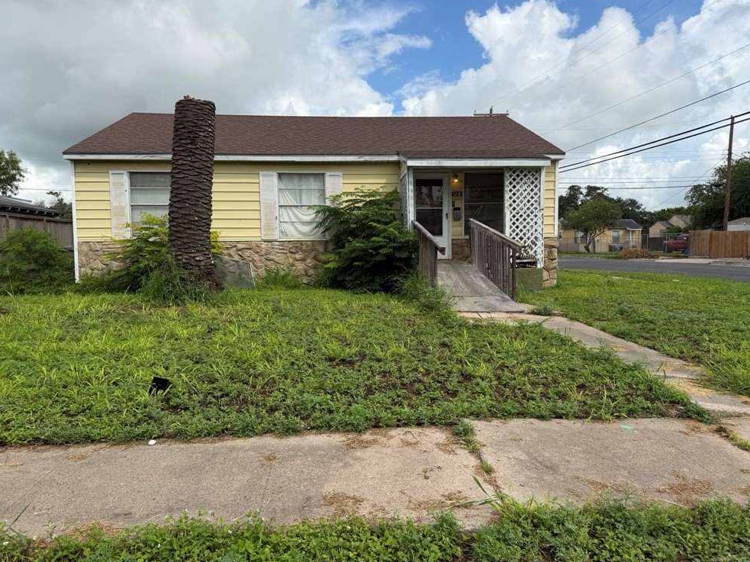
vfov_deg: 54.9
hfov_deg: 69.4
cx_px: 374
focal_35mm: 25
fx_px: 542
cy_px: 282
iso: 80
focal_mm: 6.76
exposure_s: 1/5319
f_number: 1.78
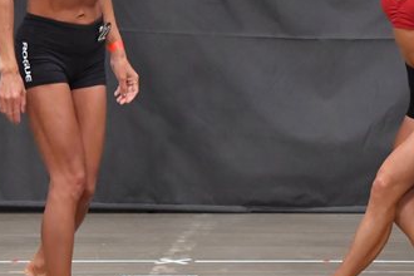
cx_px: 259
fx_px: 5853
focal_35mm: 509
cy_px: 55
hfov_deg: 4.1
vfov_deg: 2.7
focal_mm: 145
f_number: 5.6
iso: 6400
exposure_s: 1/400
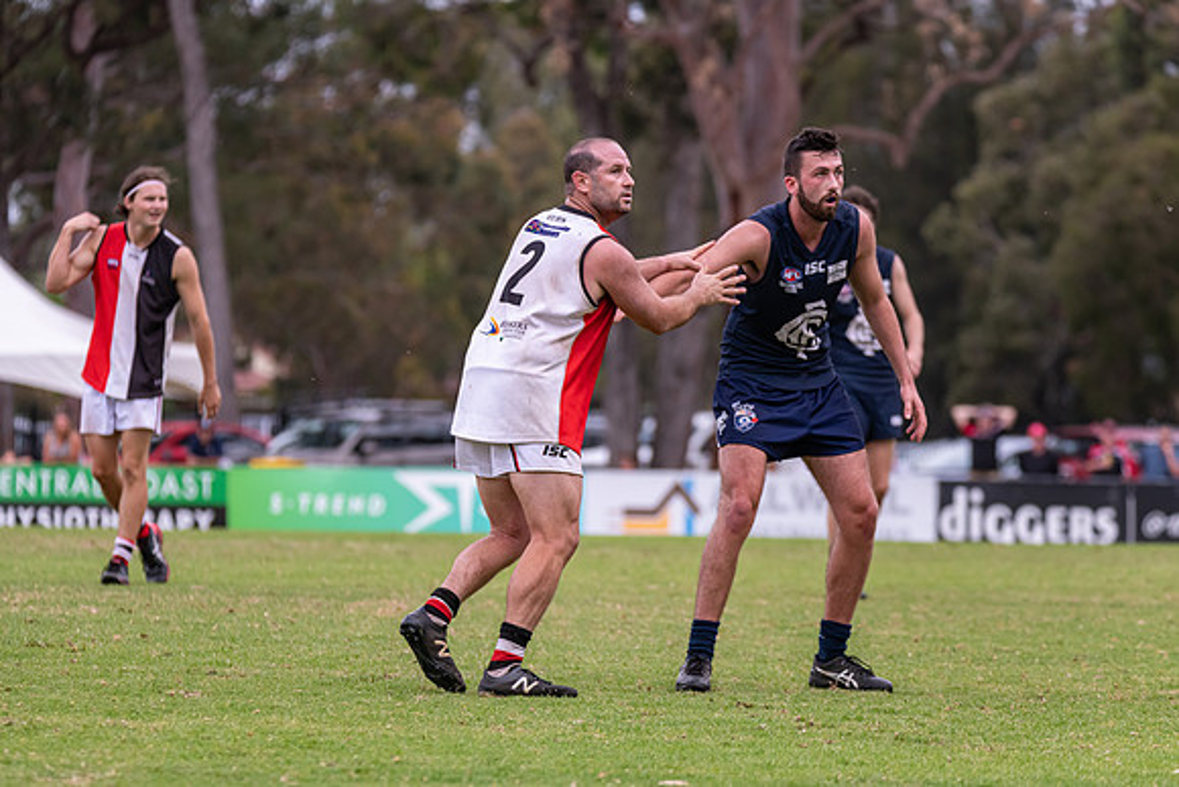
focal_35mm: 280
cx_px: 590
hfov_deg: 7.4
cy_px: 394
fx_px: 9172
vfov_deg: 4.9
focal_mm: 280
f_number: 6.3
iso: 1250
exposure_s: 1/1250
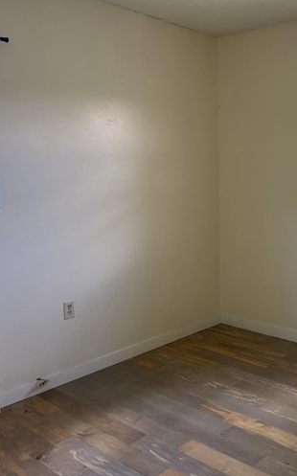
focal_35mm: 37
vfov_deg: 52.8
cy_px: 238
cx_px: 256
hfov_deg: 33.0
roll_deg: -0.3
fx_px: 480
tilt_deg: -7.6
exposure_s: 1/60
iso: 125
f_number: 1.8
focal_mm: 4.25
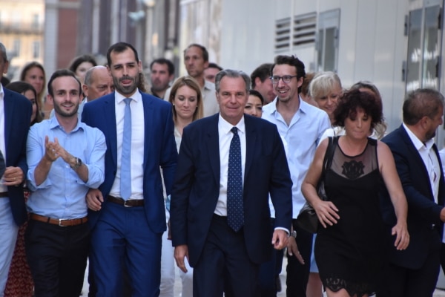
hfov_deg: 4.6
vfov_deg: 3.1
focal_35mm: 450
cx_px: 222
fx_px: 5562
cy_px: 148
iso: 1600
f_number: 6.3
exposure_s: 1/160
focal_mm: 300
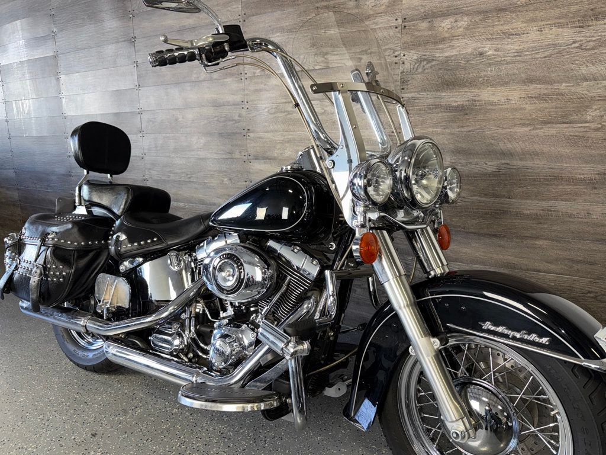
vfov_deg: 56.8
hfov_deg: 71.6
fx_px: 420
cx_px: 303
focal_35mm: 24
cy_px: 228
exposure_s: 1/37
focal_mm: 6.76
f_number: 1.78
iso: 64
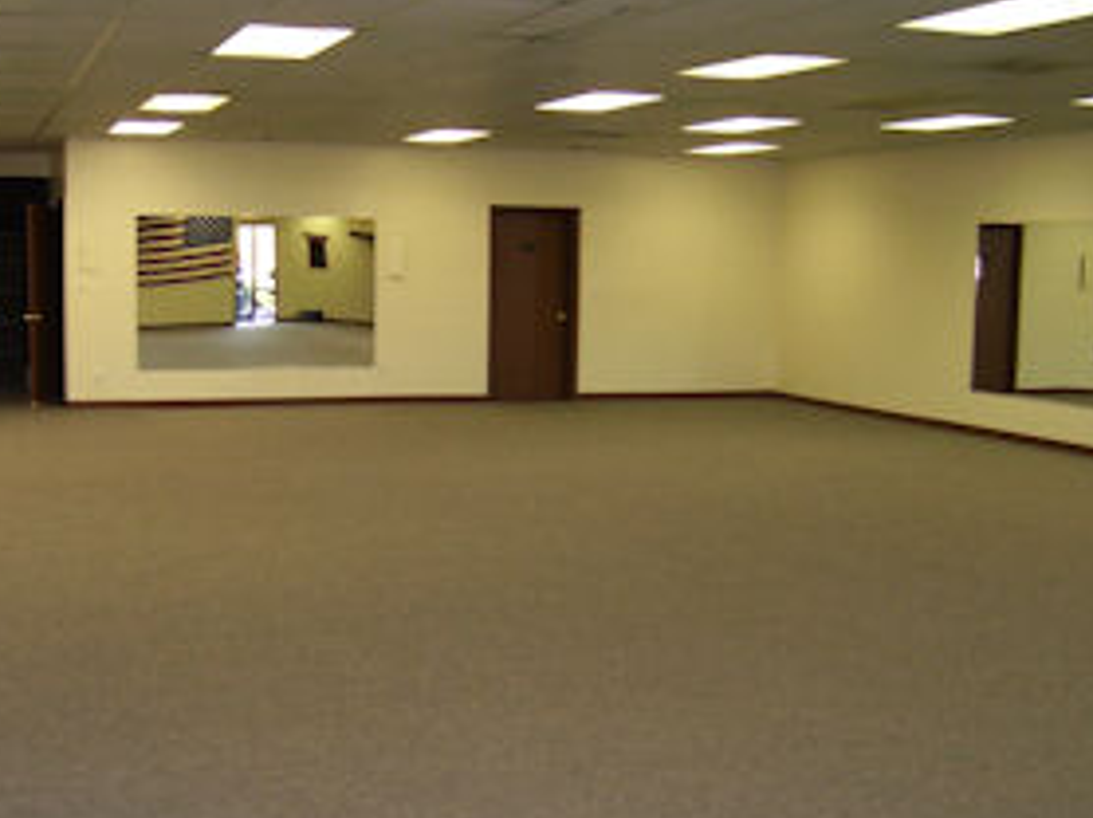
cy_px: 480
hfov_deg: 38.8
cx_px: 440
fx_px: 1546
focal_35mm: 49
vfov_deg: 29.6
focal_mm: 5.6
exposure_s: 1/30
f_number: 2.7
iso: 125
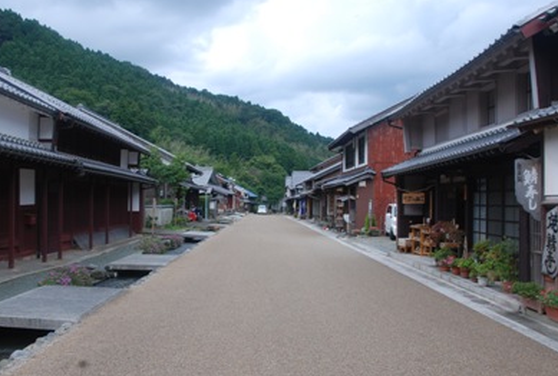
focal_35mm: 37
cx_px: 265
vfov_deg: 36.2
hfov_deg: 51.7
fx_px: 575
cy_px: 200
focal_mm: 20
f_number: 10
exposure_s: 1/30
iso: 100
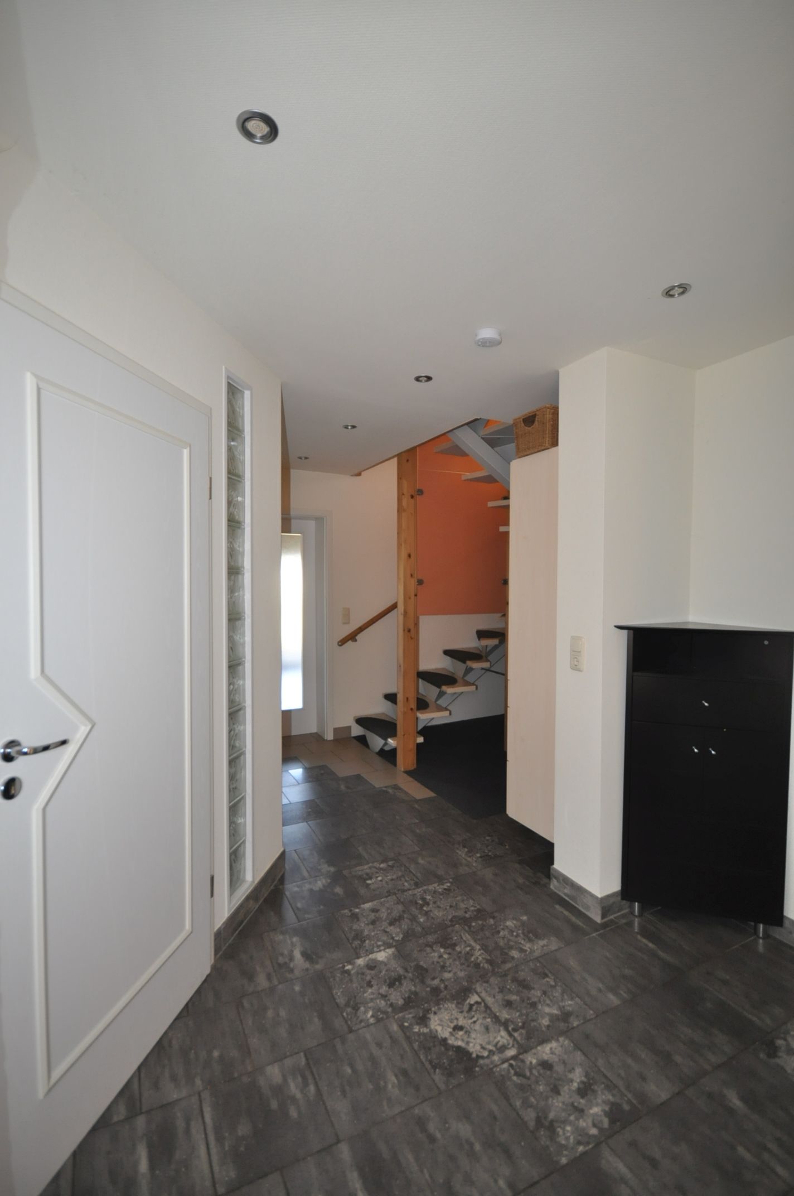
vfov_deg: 95.0
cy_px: 598
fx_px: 547
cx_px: 397
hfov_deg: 71.9
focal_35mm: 16
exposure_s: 1/60
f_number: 4.2
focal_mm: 11
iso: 800
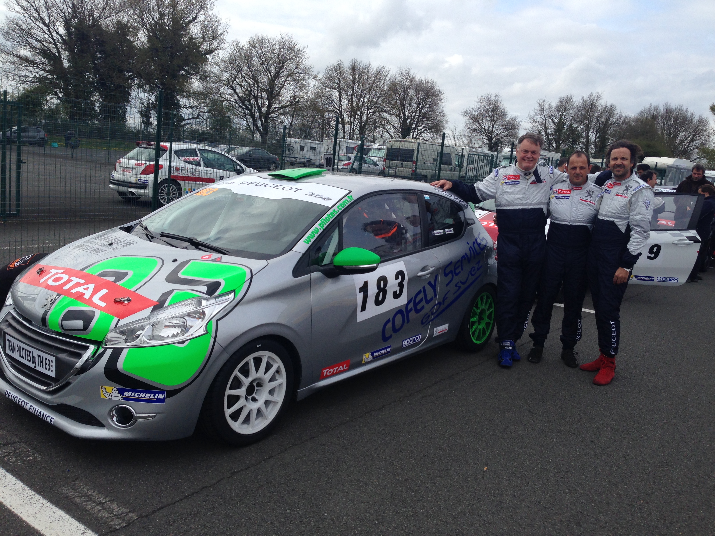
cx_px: 358
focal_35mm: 33
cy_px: 268
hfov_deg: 55.4
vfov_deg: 42.9
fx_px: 682
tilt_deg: -8.9
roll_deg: -4.0
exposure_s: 1/1063
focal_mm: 4.12
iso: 50
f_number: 2.4
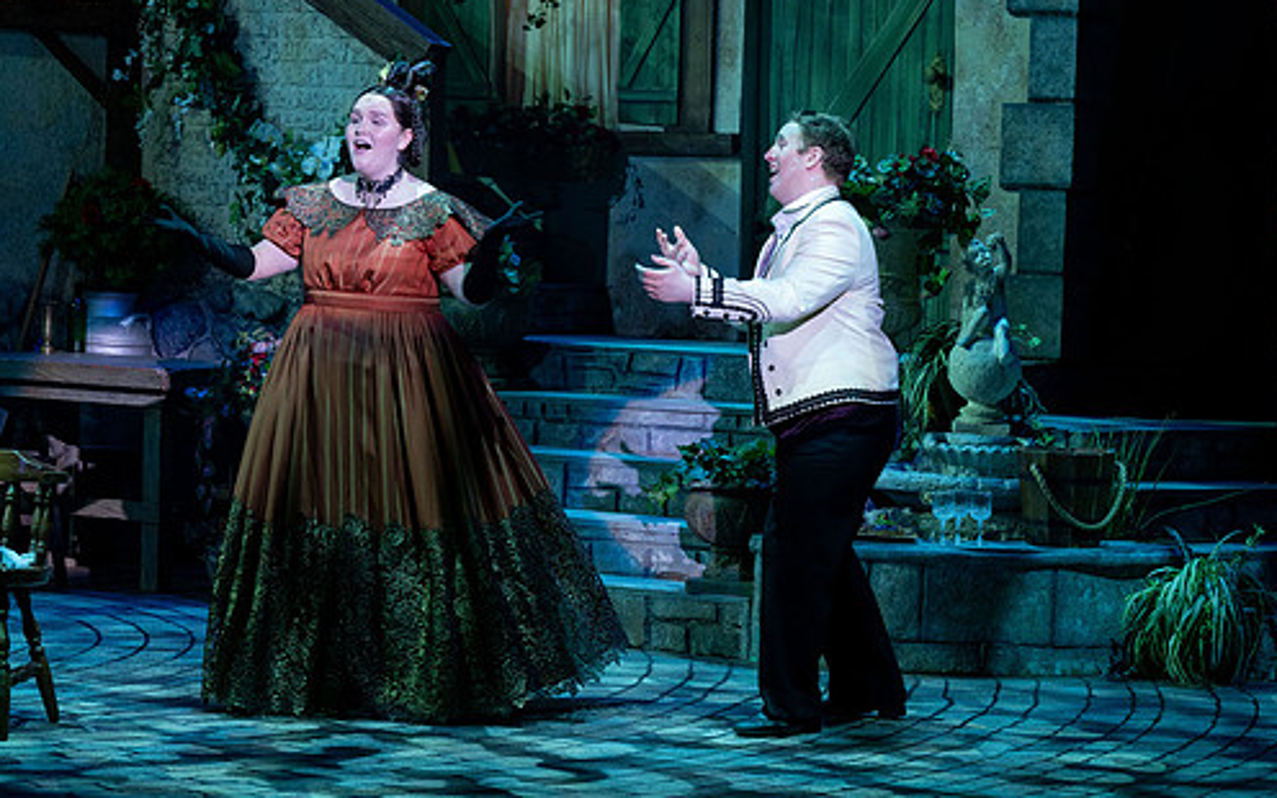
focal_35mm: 131
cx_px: 651
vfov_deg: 10.0
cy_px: 382
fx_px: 4559
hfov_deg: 15.9
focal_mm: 110
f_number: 5.6
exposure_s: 1/160
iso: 1000
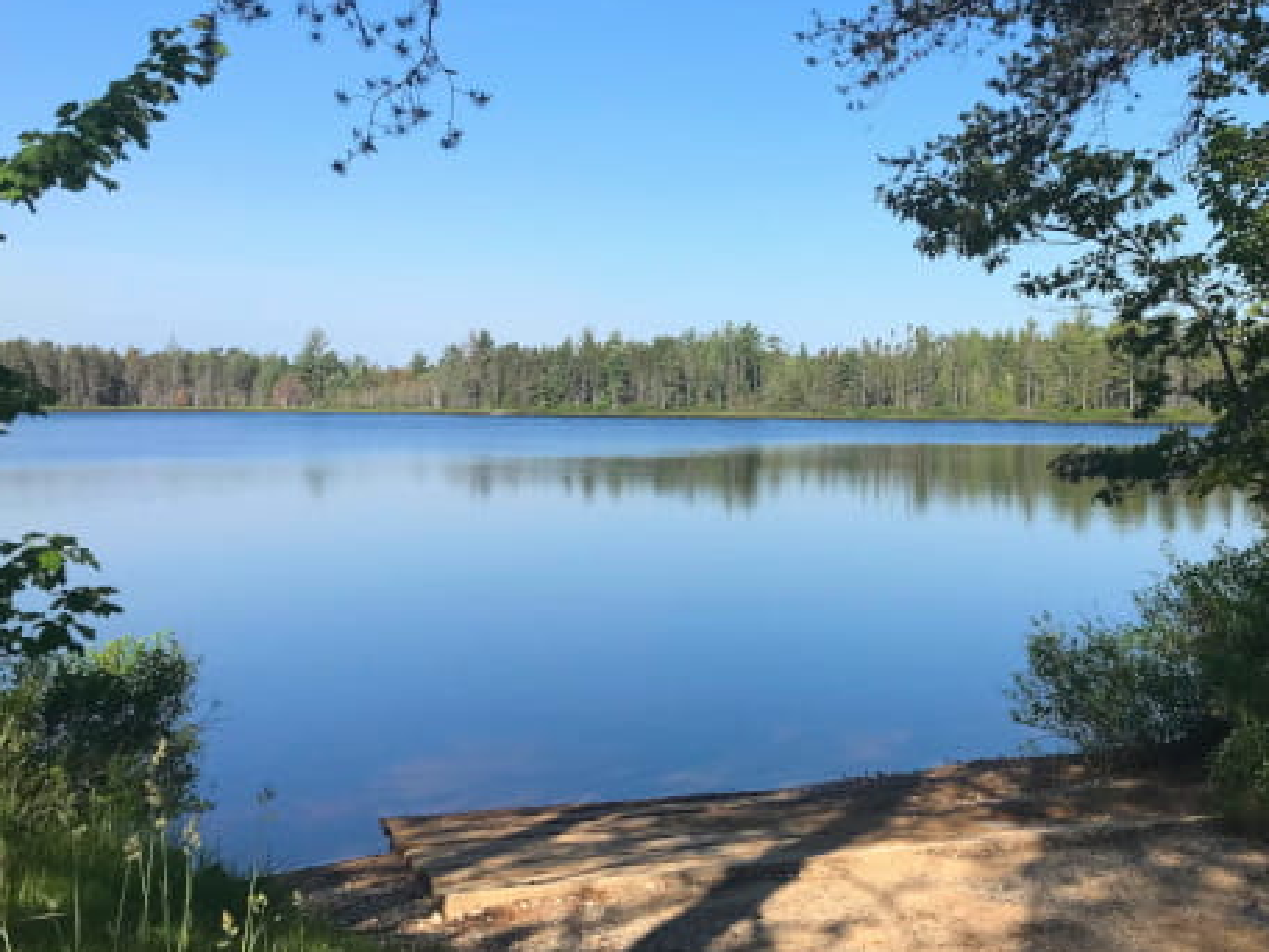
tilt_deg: -1.1
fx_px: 1576
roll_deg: -0.1
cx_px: 863
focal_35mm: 43
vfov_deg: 33.6
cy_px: 472
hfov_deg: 43.1
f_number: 1.8
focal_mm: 3.99
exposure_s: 1/2083
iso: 20
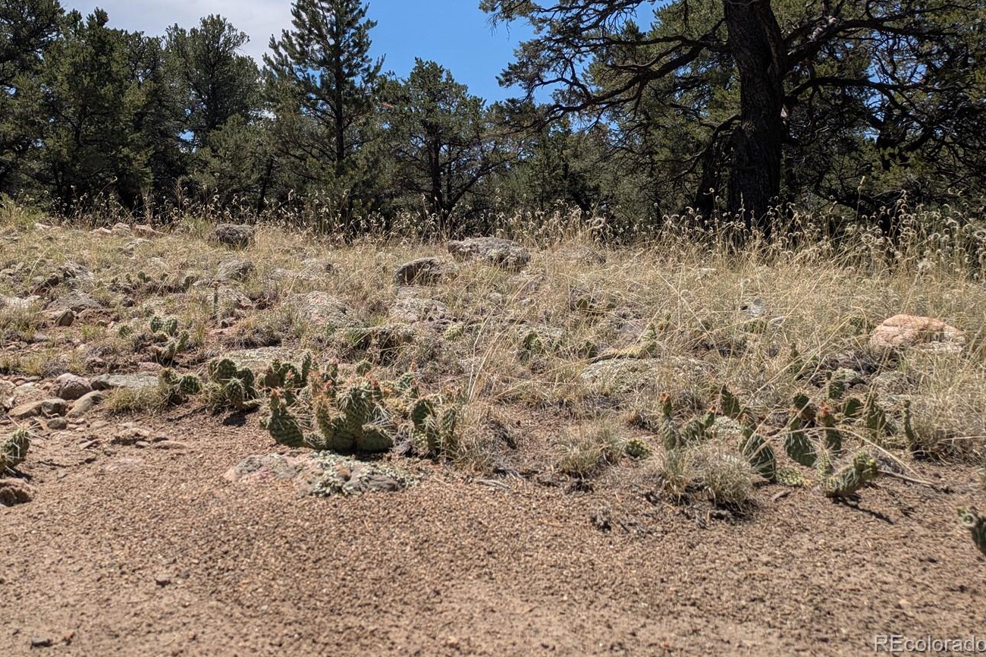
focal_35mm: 32
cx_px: 390
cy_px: 204
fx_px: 876
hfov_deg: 58.2
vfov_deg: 40.4
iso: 49
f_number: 1.89
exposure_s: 1/4444
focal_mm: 5.43
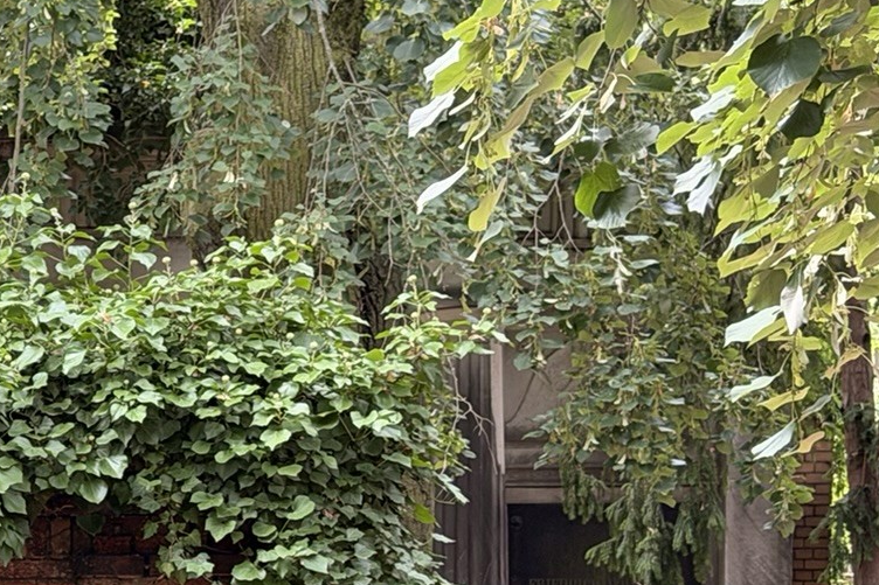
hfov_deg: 14.4
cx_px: -276
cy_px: 787
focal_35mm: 136
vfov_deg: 9.9
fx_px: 3320
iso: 64
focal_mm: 6.76
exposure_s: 1/121
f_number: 1.78
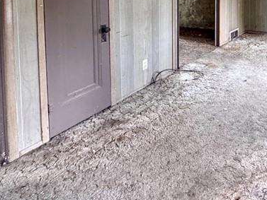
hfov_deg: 42.1
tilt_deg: -3.2
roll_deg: -0.2
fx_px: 293
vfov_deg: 32.9
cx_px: 269
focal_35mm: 38
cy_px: -22
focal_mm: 2.22
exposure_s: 1/99
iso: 320
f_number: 2.2
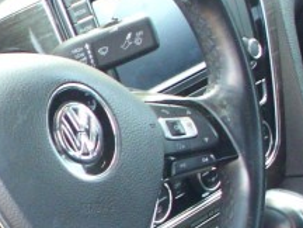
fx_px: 1969
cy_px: 273
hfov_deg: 8.8
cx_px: 144
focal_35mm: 225
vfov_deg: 6.6
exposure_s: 1/60
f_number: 2.9
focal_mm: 6.3
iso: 200
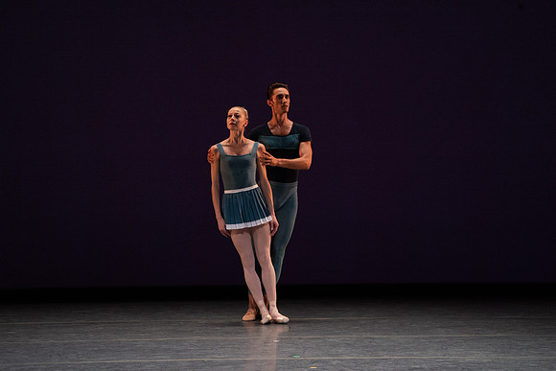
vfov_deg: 3.8
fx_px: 5576
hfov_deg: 5.7
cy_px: 186
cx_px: 278
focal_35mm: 361
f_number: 7.1
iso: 5000
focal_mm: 361
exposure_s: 1/400
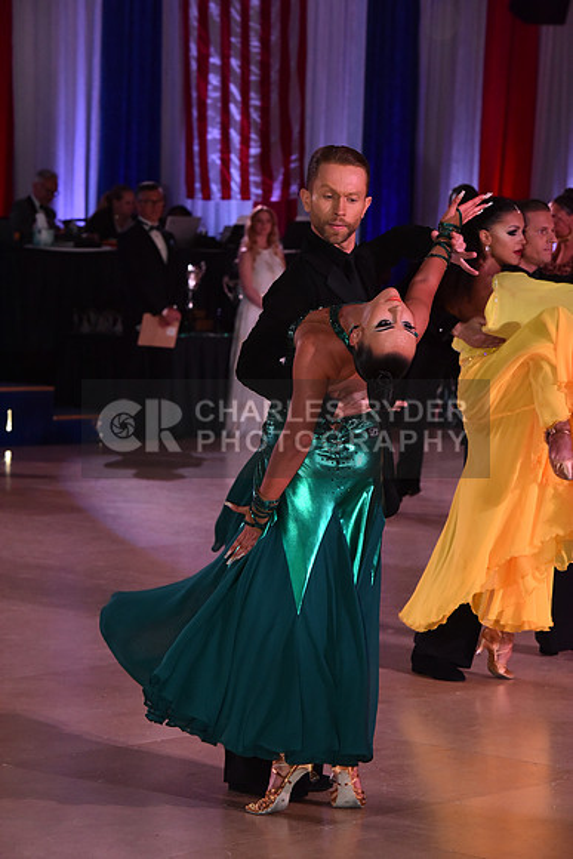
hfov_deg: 10.2
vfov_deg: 15.2
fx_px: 3221
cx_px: 286
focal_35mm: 135
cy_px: 430
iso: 2500
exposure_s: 1/320
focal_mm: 135
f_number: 8
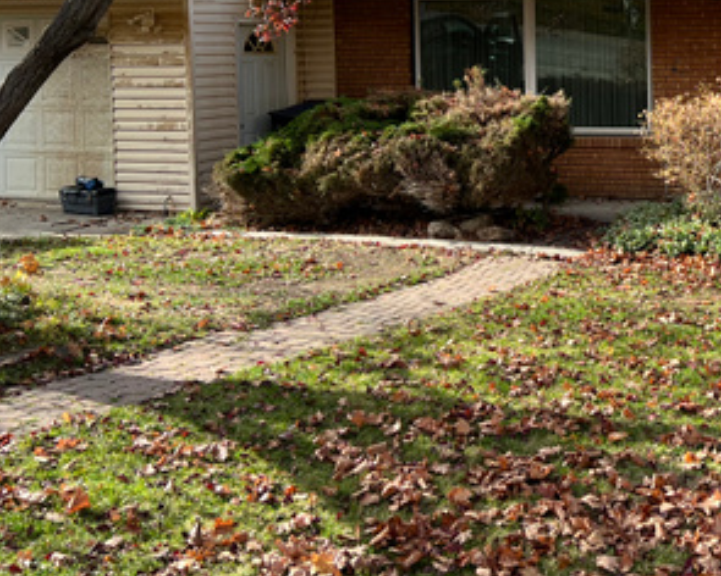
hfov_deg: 31.8
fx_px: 1174
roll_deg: +0.1
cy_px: 63
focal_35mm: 55
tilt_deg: -1.3
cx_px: 704
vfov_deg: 26.7
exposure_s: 1/1209
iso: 50
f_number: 1.5
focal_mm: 5.7
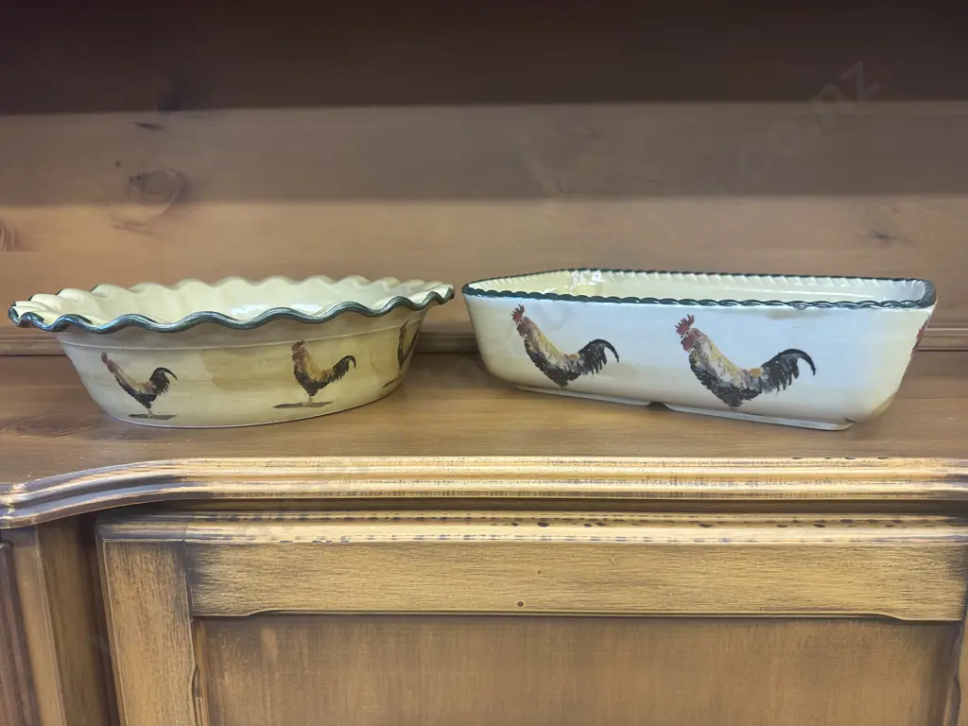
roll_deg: +0.5
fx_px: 671
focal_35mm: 24
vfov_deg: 56.8
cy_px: 363
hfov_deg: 71.6
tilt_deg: -12.1
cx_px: 484
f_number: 1.78
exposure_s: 1/50
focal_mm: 6.86
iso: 160
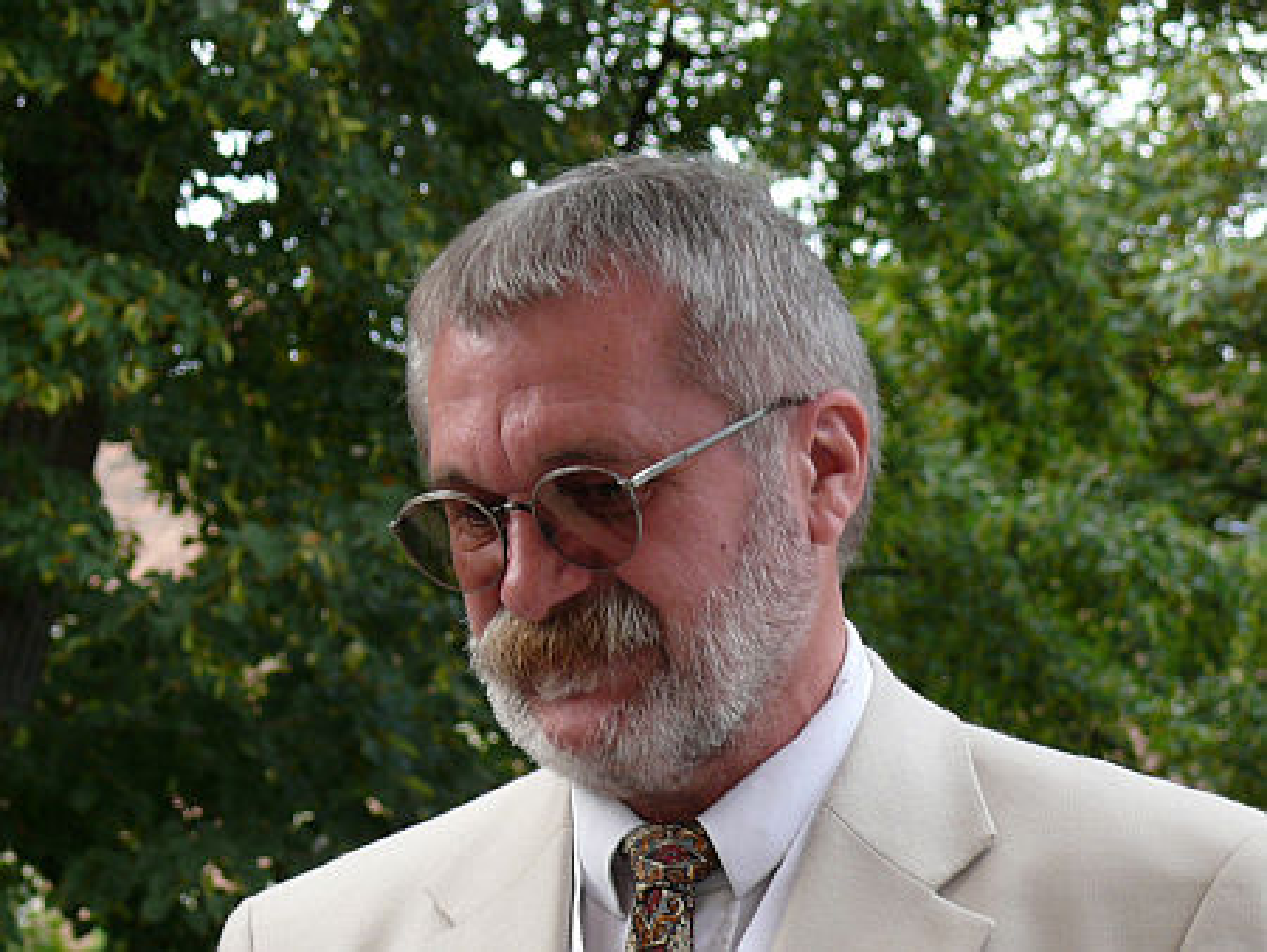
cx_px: 634
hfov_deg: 10.4
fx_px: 6995
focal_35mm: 191
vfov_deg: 7.8
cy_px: 476
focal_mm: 22.6
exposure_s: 1/160
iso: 100
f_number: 4
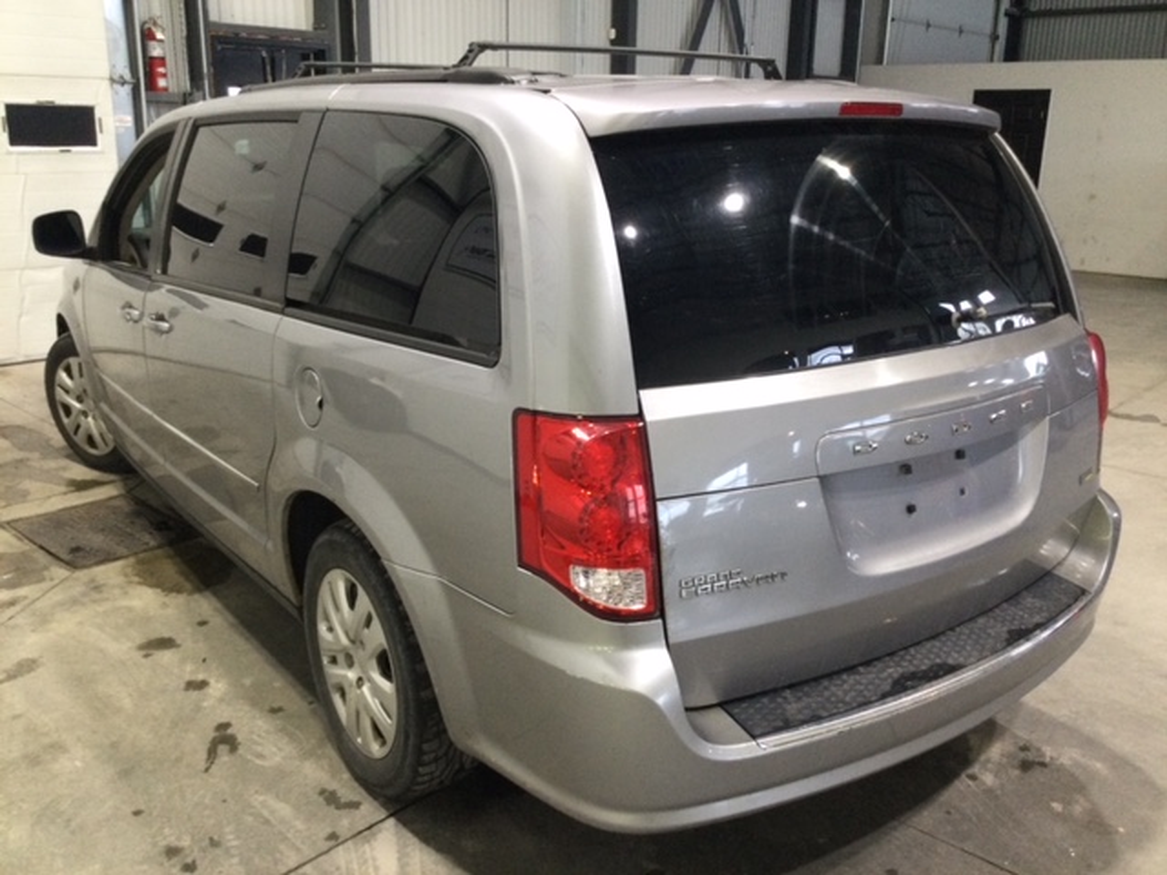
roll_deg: -1.0
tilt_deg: -13.4
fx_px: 1045
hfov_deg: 58.4
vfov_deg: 45.4
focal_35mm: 31
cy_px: 438
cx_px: 584
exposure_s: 1/30
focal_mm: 3.3
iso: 100
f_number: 2.4
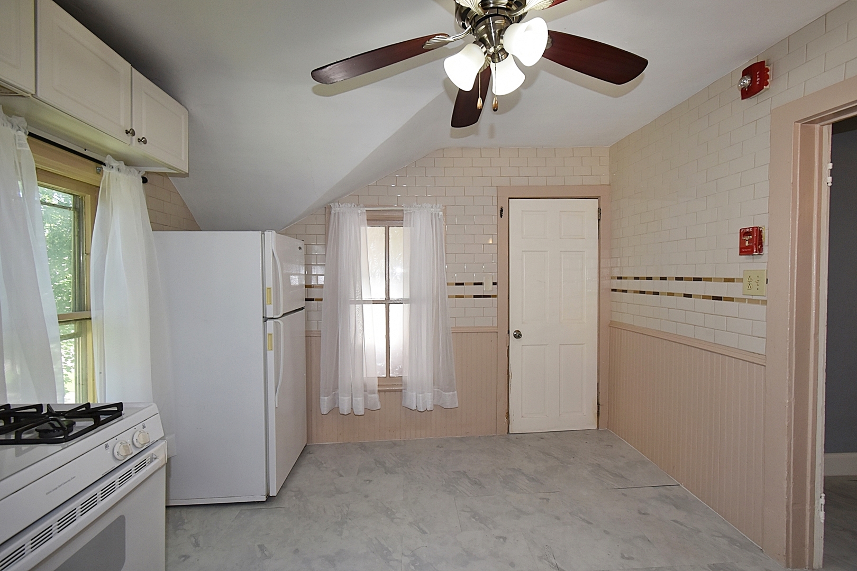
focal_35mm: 15
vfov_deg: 77.3
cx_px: 428
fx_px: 357
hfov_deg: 100.4
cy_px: 286
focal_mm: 10
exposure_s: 1/125
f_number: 5.6
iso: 560
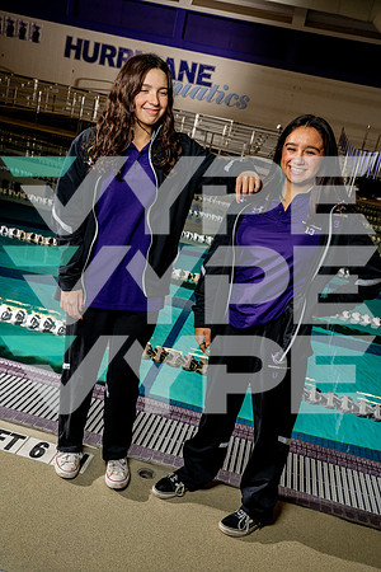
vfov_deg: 51.9
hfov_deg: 35.9
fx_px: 587
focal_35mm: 37
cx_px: 190
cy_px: 286
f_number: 8
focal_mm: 37
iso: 400
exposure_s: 1/250
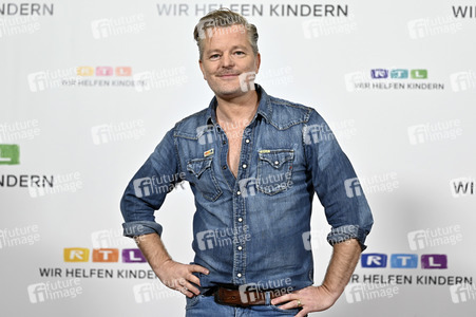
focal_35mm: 76
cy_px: 158
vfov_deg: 17.9
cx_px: 238
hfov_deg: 26.7
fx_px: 1004
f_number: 2.8
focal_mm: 76
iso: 800
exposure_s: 1/640
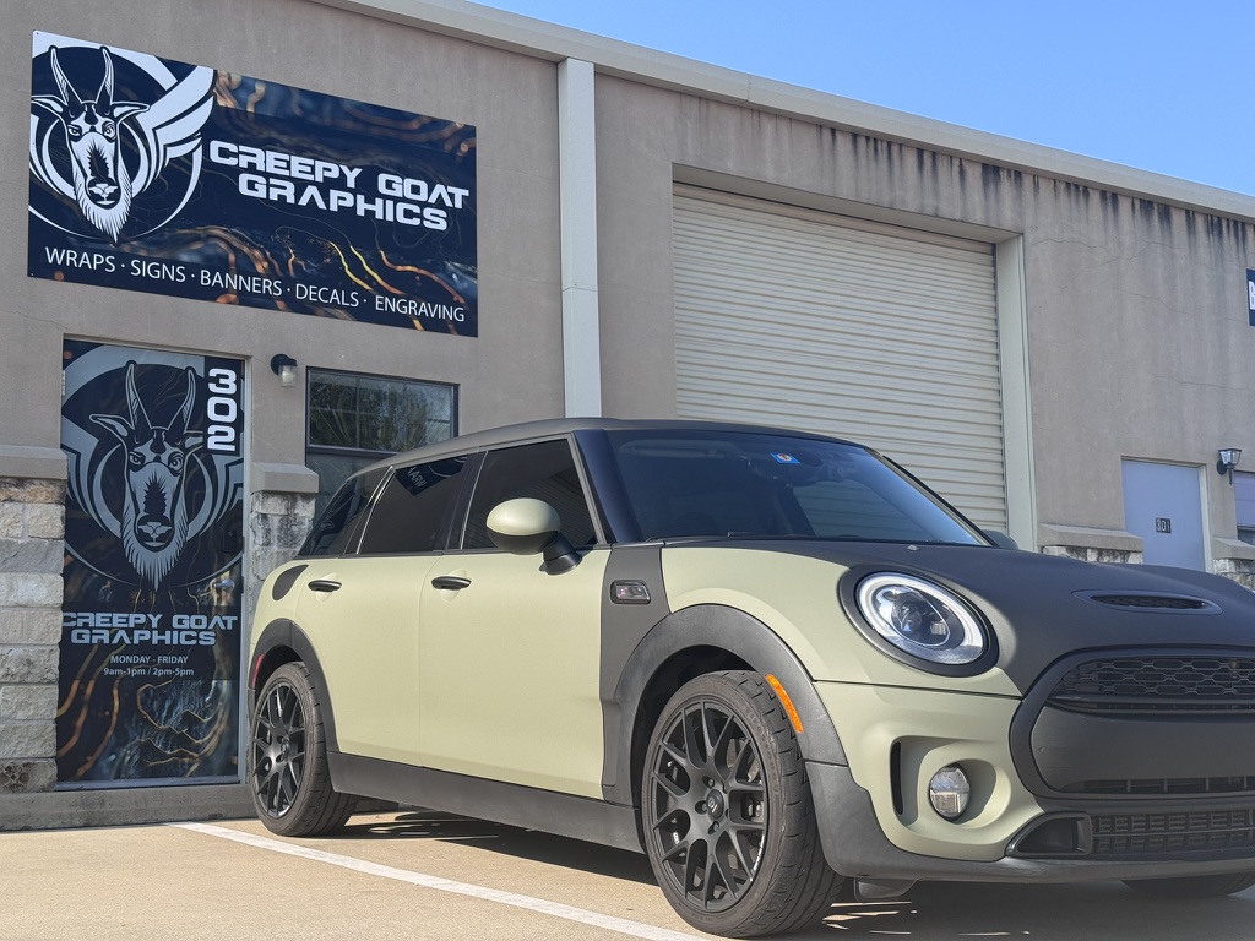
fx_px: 1740
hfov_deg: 39.7
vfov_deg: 30.3
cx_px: 628
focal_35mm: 48
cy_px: 470
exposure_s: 1/2513
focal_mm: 6.76
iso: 64
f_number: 1.78
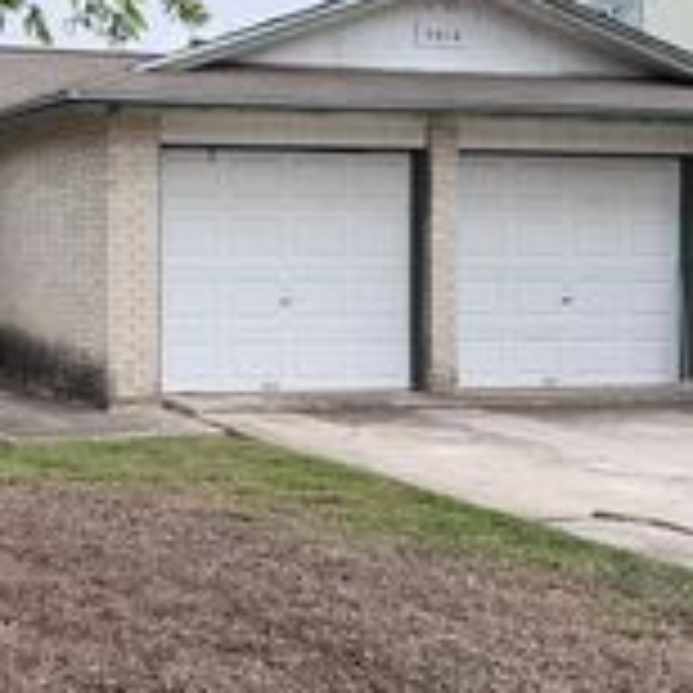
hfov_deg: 23.7
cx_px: -40
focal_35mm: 69
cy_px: 272
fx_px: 1563
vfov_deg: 25.0
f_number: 1.78
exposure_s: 1/909
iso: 100
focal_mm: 6.76
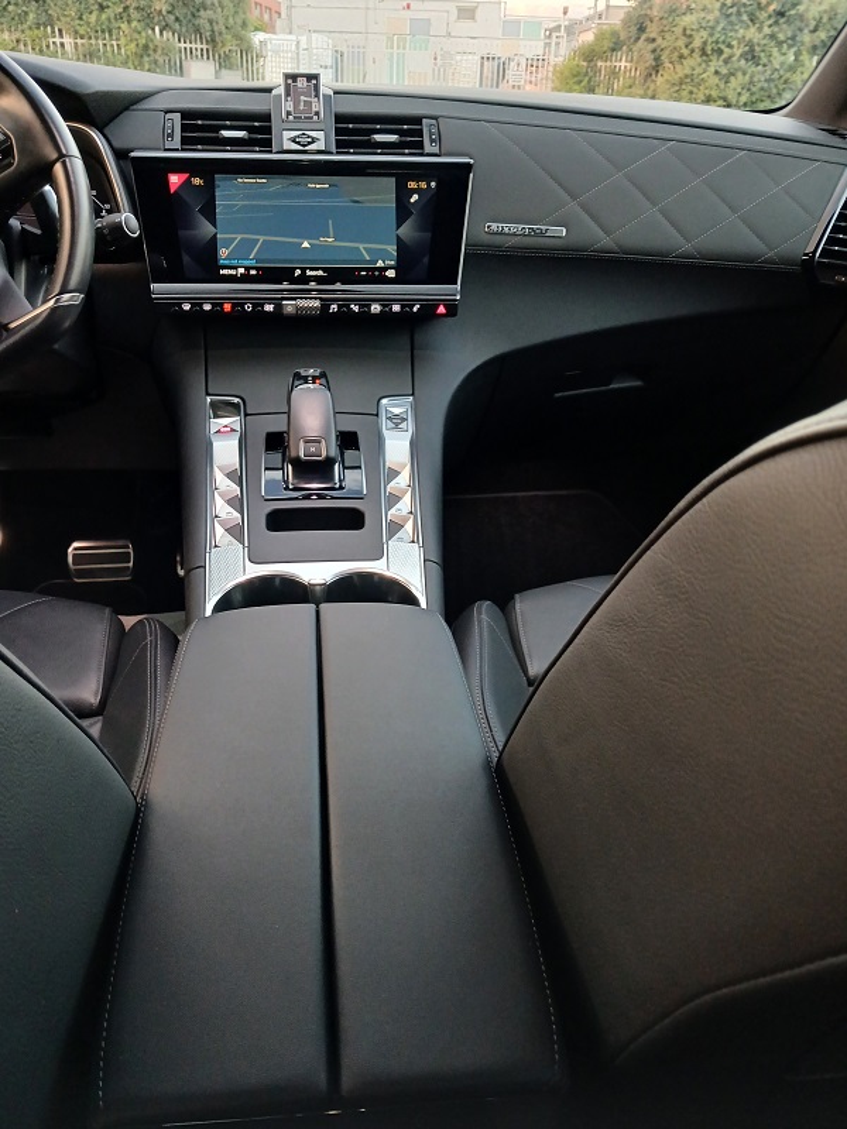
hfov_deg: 51.4
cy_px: 564
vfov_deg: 65.3
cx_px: 424
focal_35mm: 27
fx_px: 881
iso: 250
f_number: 1.8
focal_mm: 3.98
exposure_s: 1/25
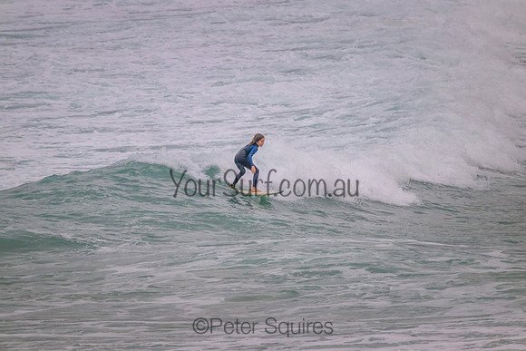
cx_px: 263
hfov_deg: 2.6
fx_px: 11691
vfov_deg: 1.7
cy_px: 176
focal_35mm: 800
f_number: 11
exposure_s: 1/1250
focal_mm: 800
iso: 2500
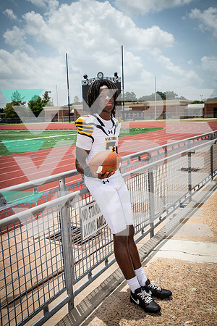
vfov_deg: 50.7
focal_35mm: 38
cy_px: 163
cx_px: 108
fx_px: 344
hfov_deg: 35.1
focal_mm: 38
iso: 100
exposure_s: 1/500
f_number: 7.1
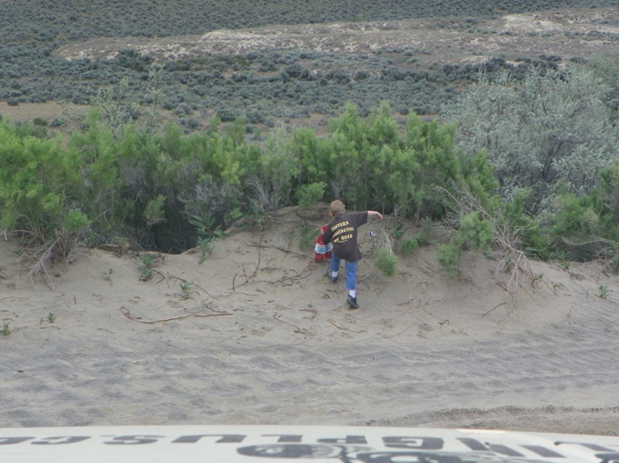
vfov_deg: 21.0
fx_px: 1251
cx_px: 347
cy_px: 234
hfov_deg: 27.8
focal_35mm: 70
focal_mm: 11
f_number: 4
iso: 64
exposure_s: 1/320
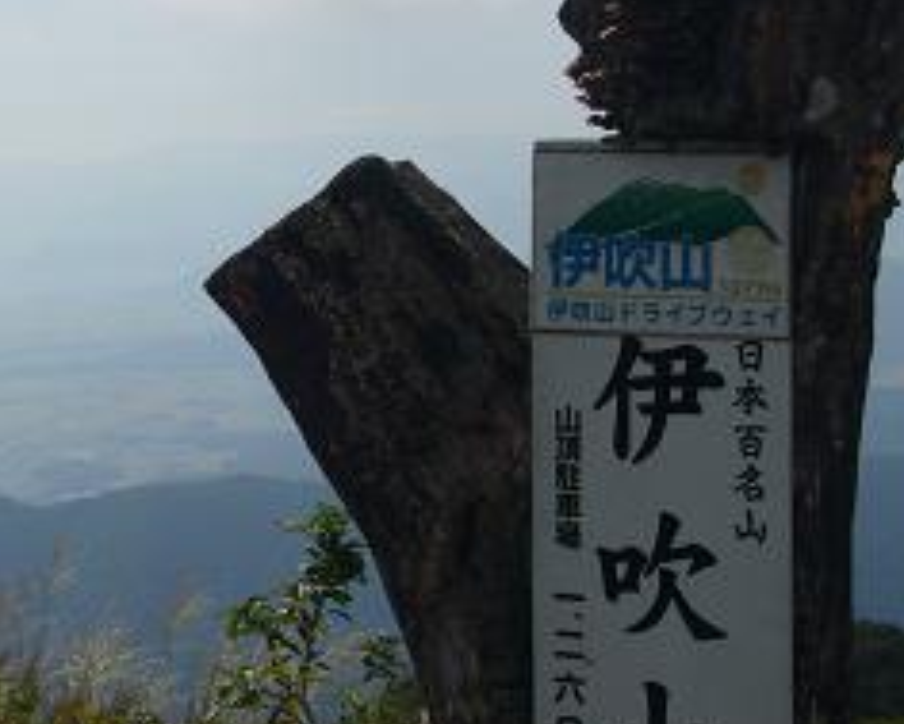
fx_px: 2944
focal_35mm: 110
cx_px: 190
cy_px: 343
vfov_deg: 14.0
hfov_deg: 17.3
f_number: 7.5
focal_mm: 10.4
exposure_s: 1/640
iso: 80
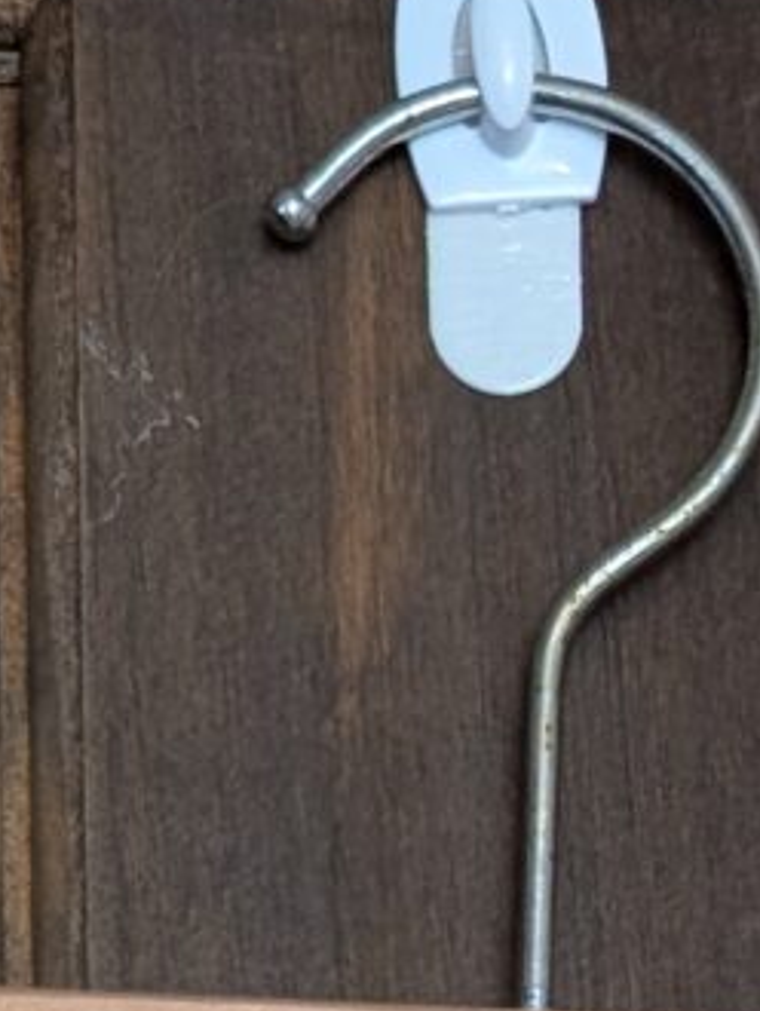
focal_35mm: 149
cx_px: 775
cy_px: 2258
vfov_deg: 11.4
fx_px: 4356
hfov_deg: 9.9
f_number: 1.68
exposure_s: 1/120
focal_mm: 6.9
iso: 1120
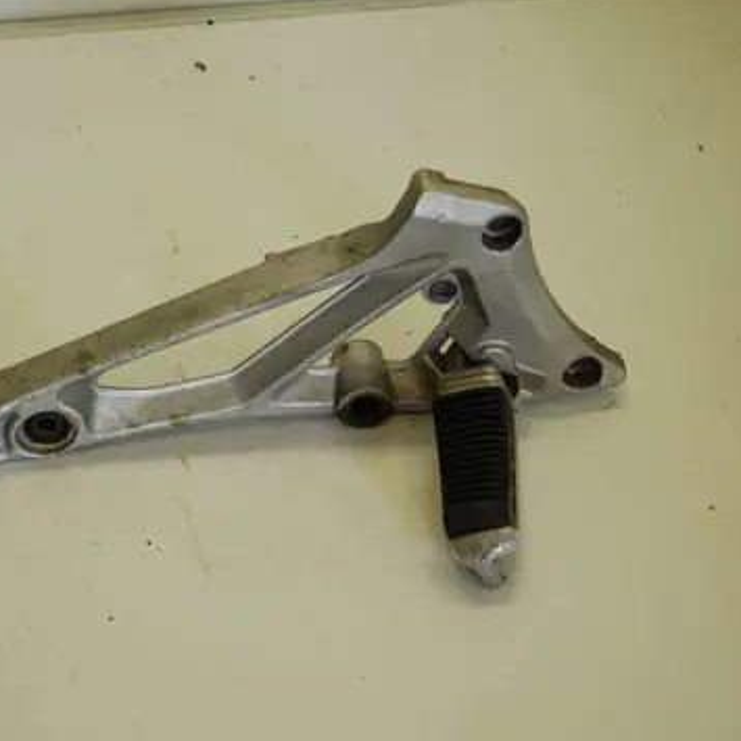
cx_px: 181
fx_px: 2123
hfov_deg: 19.7
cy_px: 367
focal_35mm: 88
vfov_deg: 19.8
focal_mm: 45
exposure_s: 1/80
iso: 400
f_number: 5.3
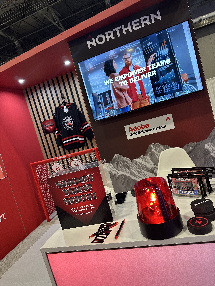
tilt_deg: -4.3
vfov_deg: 71.6
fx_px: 199
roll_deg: +13.8
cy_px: 143
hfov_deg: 56.8
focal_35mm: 24
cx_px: 108
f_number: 1.78
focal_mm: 6.86
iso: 250
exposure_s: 1/60
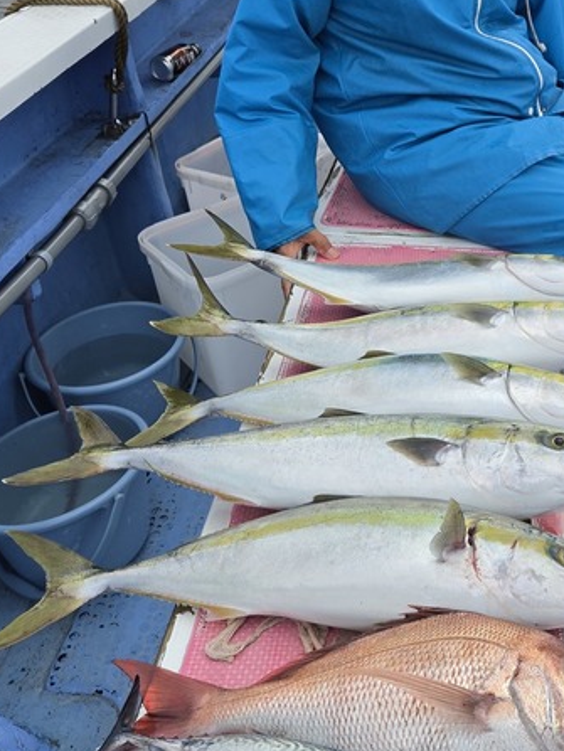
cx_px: 380
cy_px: 241
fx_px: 955
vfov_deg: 42.3
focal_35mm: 44
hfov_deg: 32.6
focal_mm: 5.4
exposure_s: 1/3687
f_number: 1.8
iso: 80
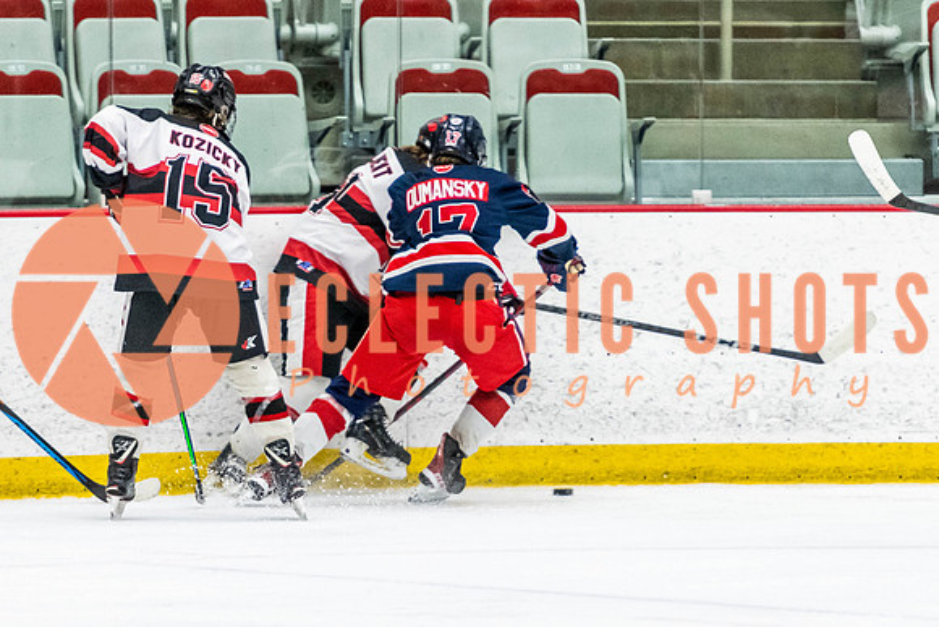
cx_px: 400
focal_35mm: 380
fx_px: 9920
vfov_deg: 3.6
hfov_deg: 5.4
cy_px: 313
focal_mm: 190
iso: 3200
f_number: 2.8
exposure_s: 1/640
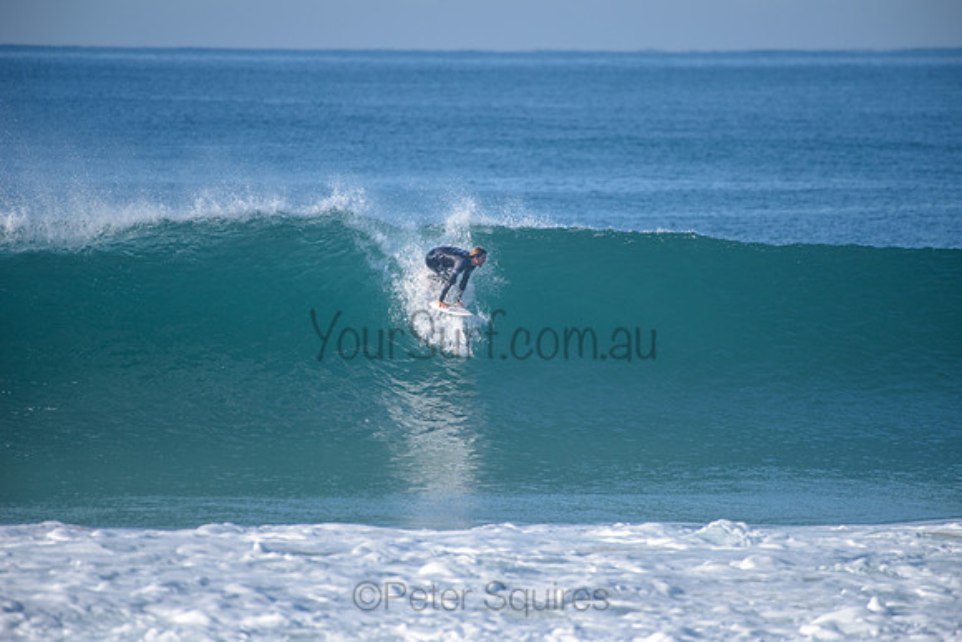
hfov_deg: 4.1
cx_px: 481
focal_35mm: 500
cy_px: 321
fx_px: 13364
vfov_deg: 2.8
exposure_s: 1/2000
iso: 250
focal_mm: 500
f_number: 5.6
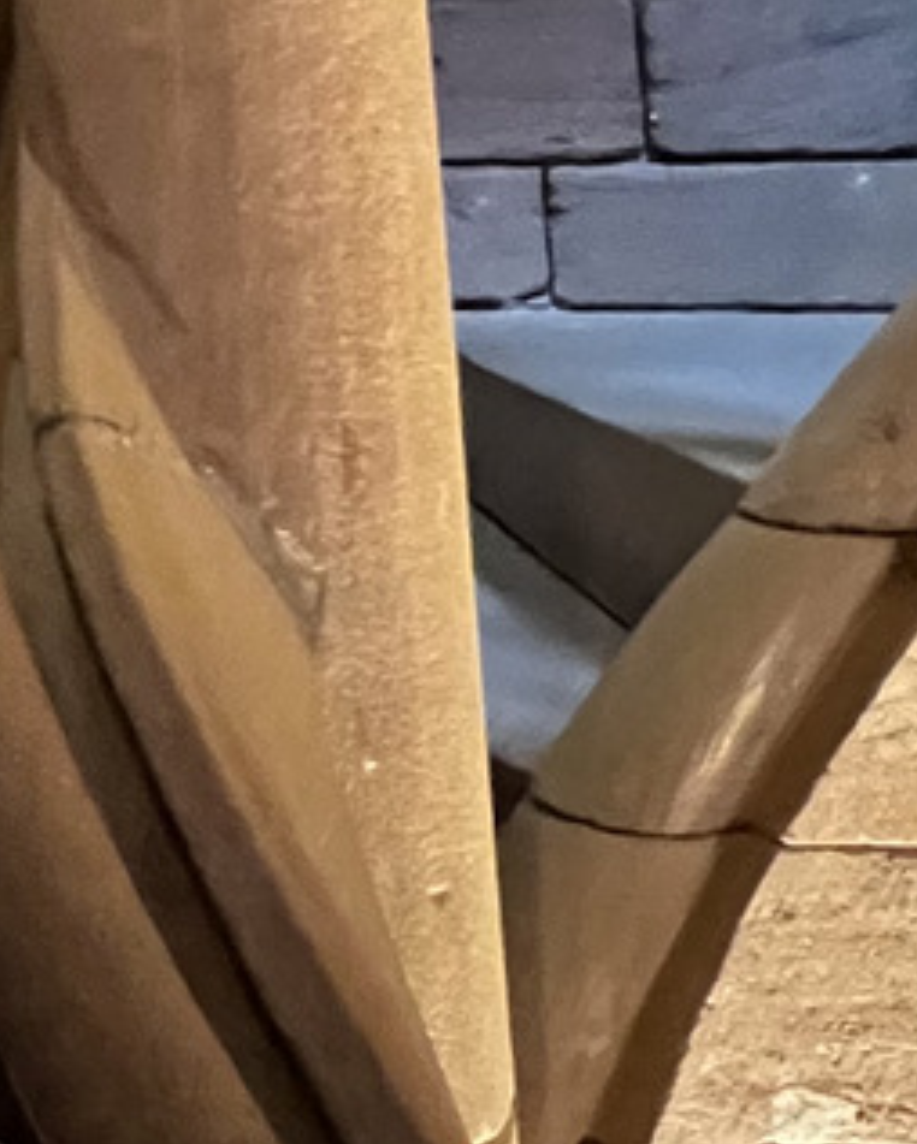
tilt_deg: +3.6
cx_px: -794
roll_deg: +1.4
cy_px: -7
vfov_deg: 27.8
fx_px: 2169
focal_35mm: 64
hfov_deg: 18.2
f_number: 1.8
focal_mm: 1.57
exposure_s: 1/33
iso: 1000
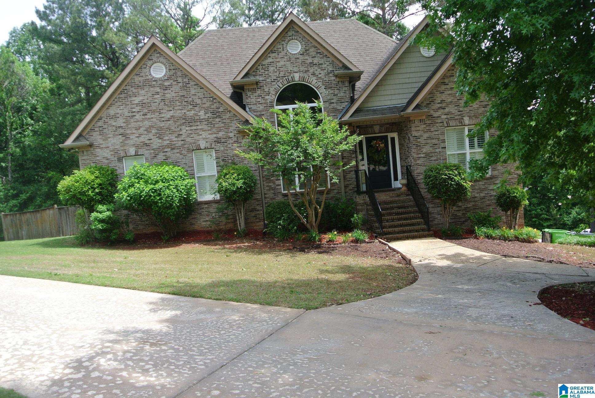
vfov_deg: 43.7
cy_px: 199
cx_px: 298
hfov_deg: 61.9
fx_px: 496
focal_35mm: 30
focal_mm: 11.4
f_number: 4
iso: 100
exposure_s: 1/320
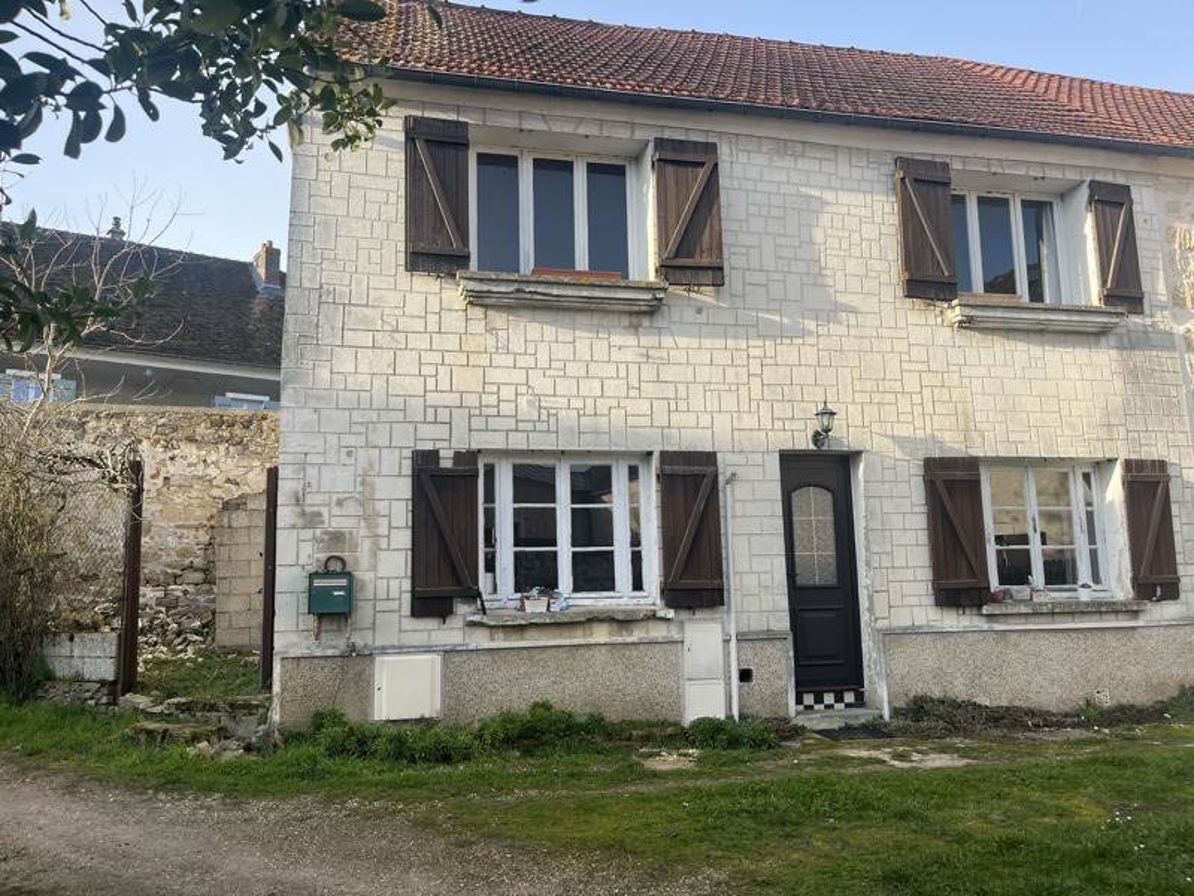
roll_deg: +0.9
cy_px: 448
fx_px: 897
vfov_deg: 53.1
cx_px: 597
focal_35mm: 26
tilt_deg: +7.5
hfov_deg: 67.3
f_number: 1.6
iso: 50
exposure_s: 1/992
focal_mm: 5.1
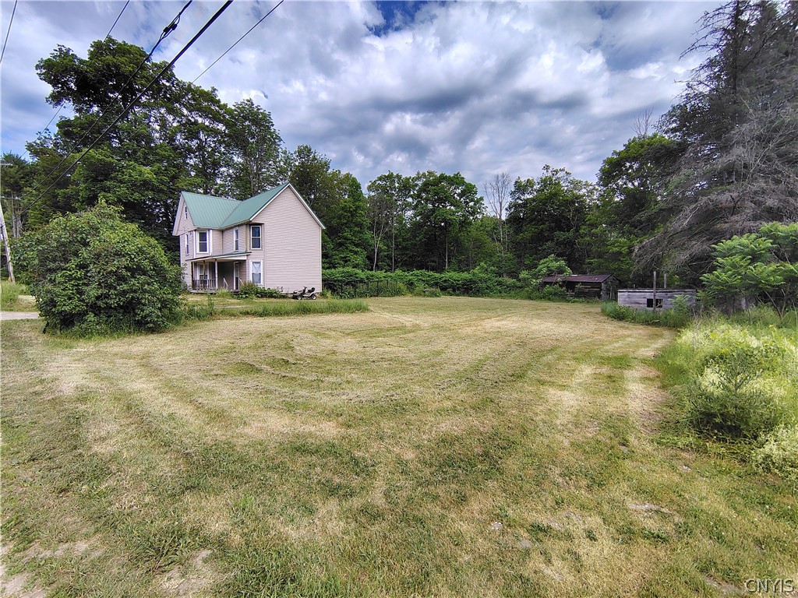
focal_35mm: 16
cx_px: 399
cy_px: 299
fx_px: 369
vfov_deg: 78.1
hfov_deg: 94.5
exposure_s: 1/354
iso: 100
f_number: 2.2
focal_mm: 2.13
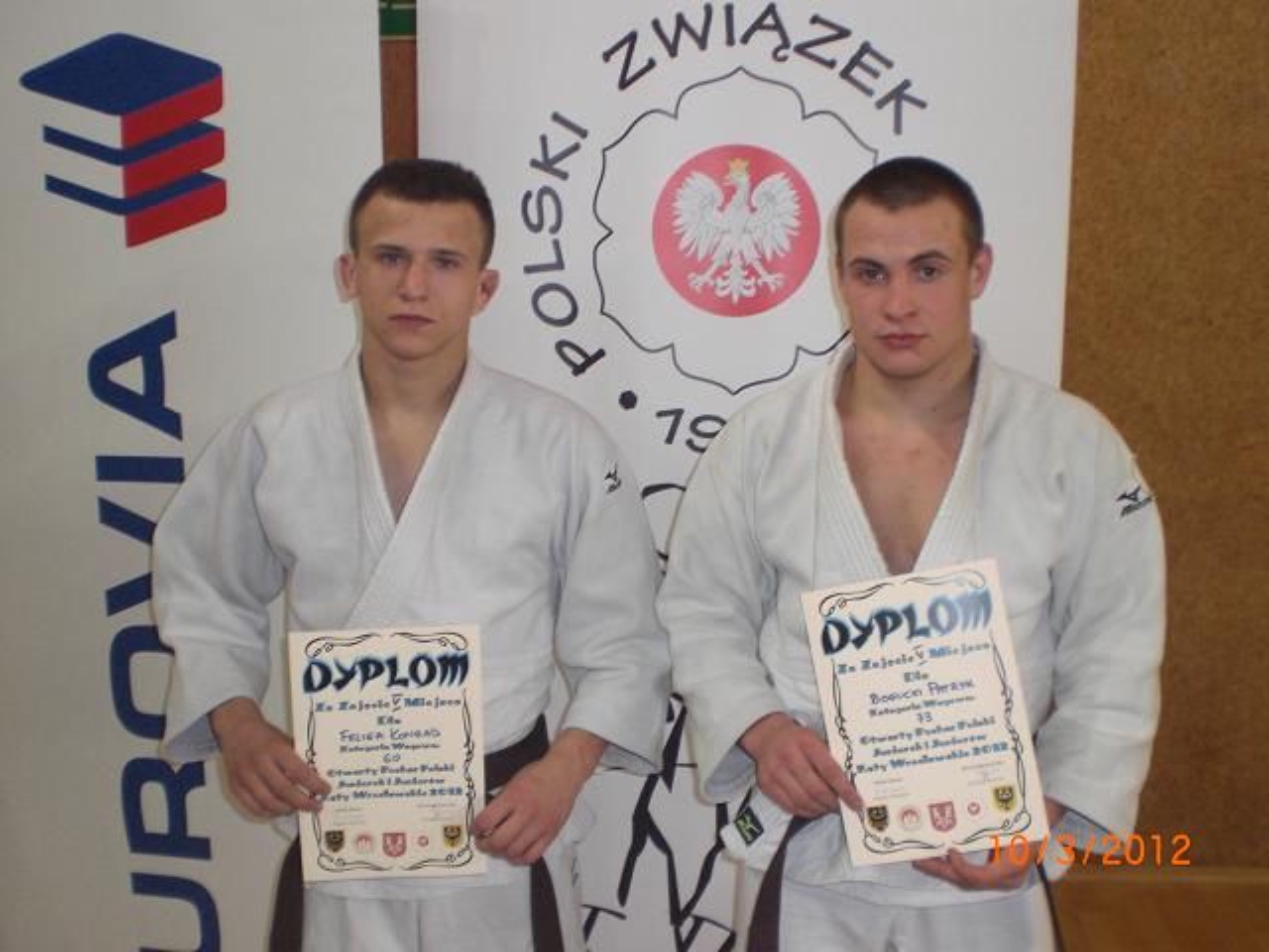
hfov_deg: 49.0
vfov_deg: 37.7
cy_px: 476
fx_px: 1393
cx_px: 634
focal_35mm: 38
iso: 200
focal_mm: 6.3
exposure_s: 1/60
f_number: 3.1
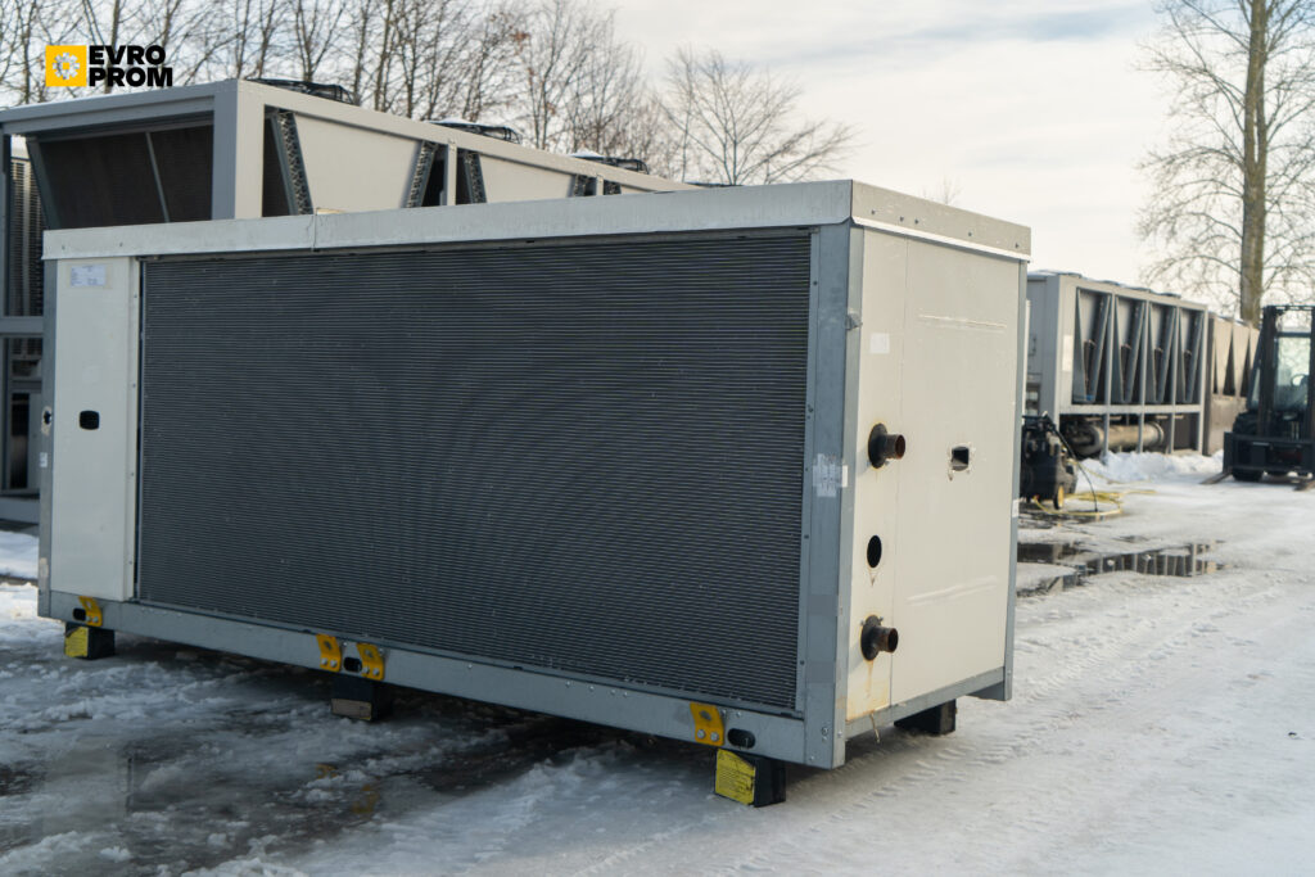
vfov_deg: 35.1
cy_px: 438
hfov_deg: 50.7
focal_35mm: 38
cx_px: 658
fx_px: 1388
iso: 250
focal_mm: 38
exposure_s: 1/250
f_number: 5
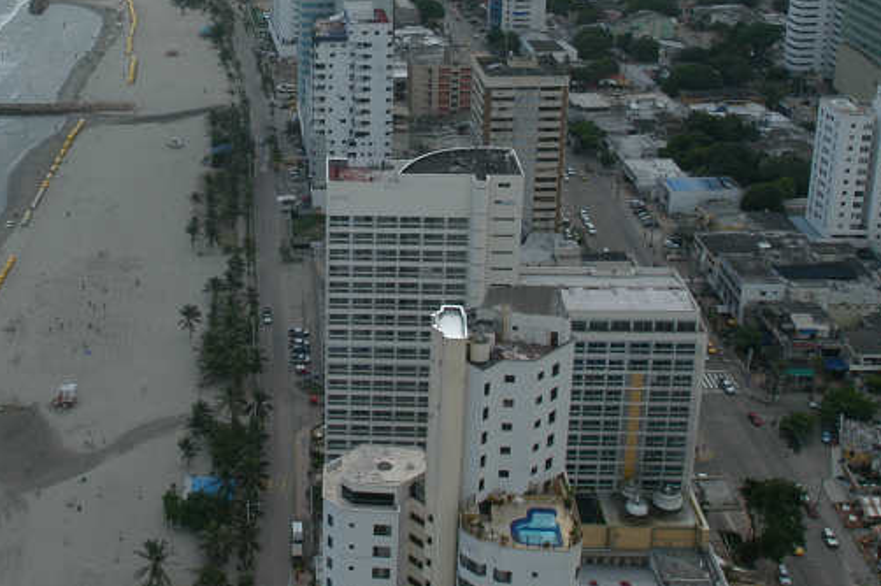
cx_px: 211
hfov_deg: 38.5
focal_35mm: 50
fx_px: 1222
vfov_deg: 26.0
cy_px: 50
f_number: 10
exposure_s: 1/750
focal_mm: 17
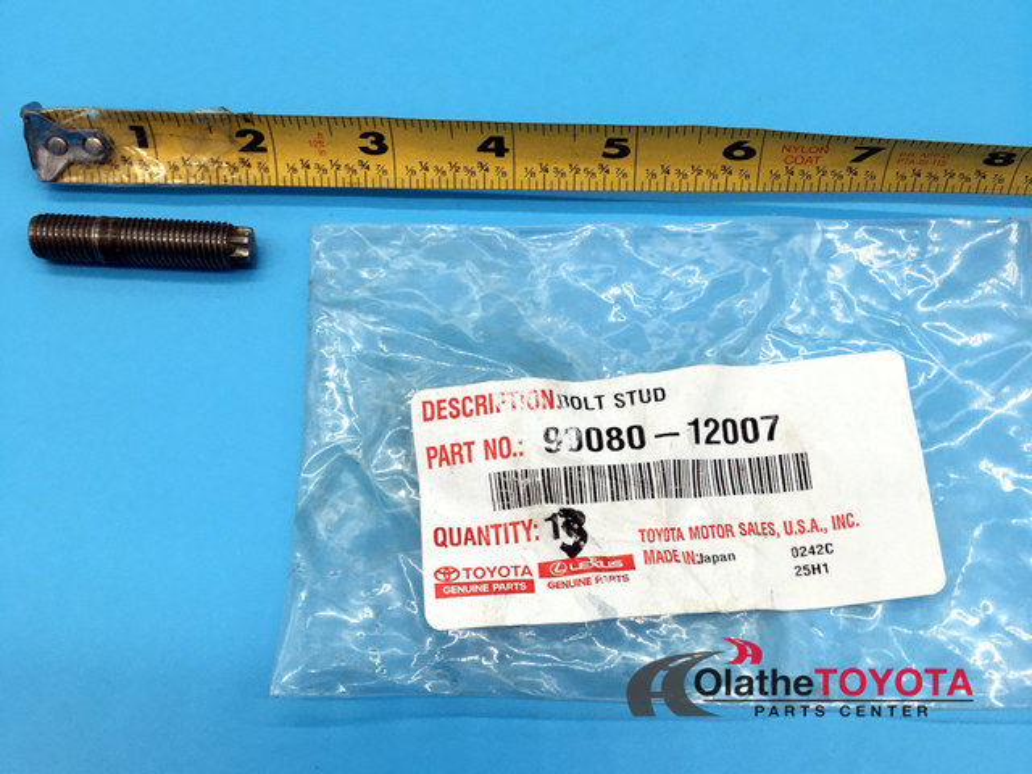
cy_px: 387
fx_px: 865
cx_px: 516
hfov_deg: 61.7
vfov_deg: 48.2
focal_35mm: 29
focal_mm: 4.15
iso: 32
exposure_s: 1/120
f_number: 2.2
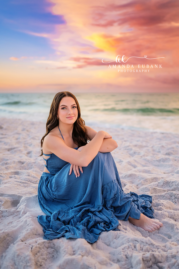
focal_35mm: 35
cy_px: 134
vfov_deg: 54.4
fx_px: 261
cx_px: 90
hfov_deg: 37.9
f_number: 1.8
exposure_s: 1/1600
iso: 1000
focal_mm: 35
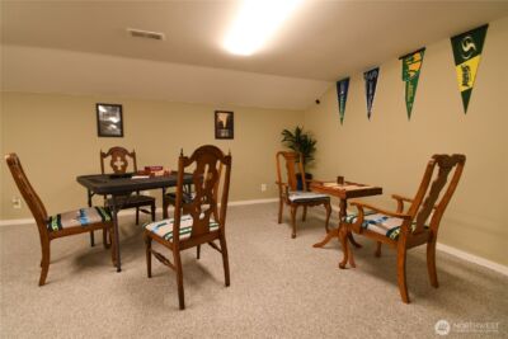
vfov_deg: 77.4
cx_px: 254
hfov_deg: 100.4
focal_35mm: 15
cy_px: 170
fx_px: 212
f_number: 11
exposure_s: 1/2
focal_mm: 10
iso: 200
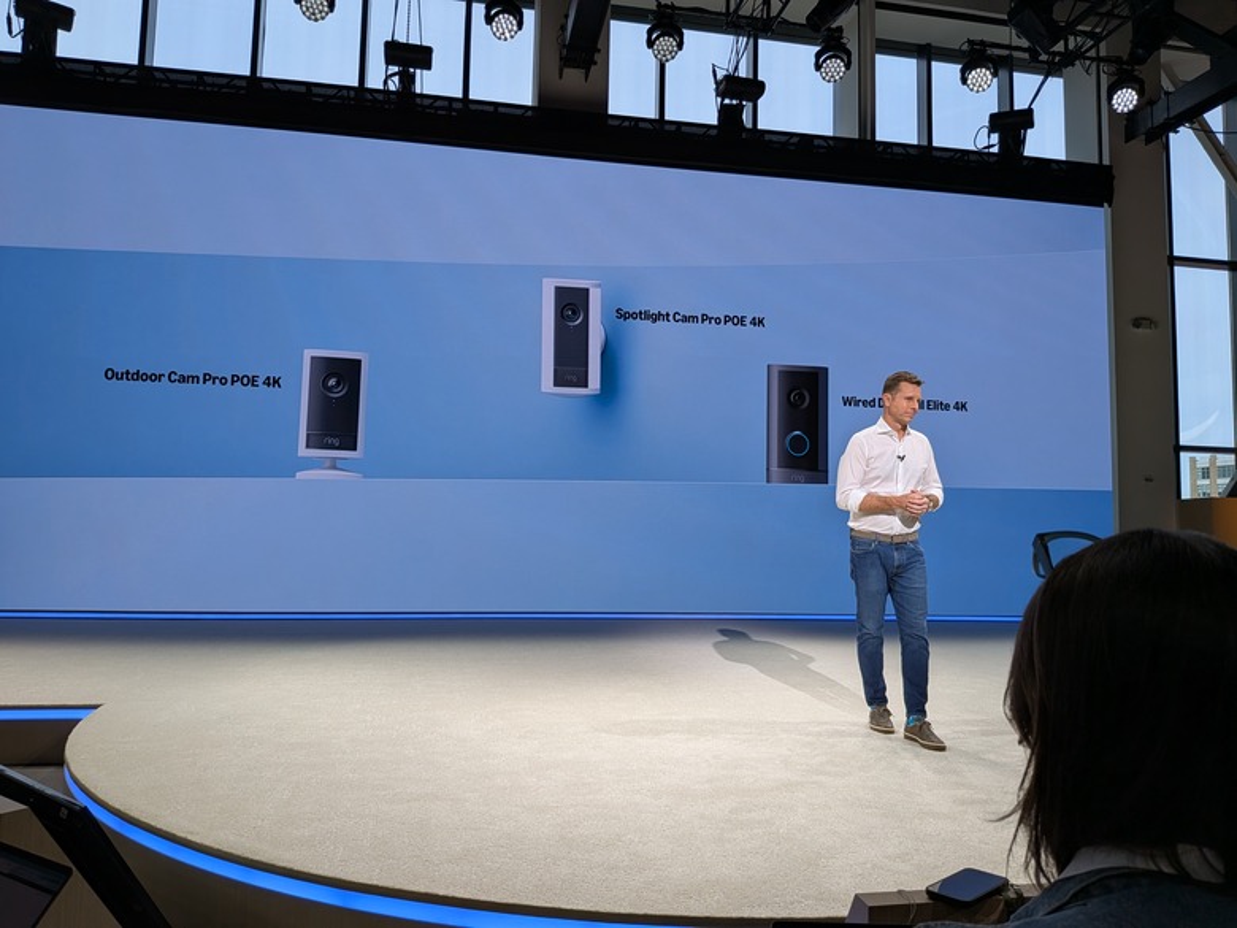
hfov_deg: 71.6
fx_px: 858
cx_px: 618
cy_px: 464
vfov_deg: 56.8
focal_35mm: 24
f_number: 1.7
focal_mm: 4.53
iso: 41
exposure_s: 1/381
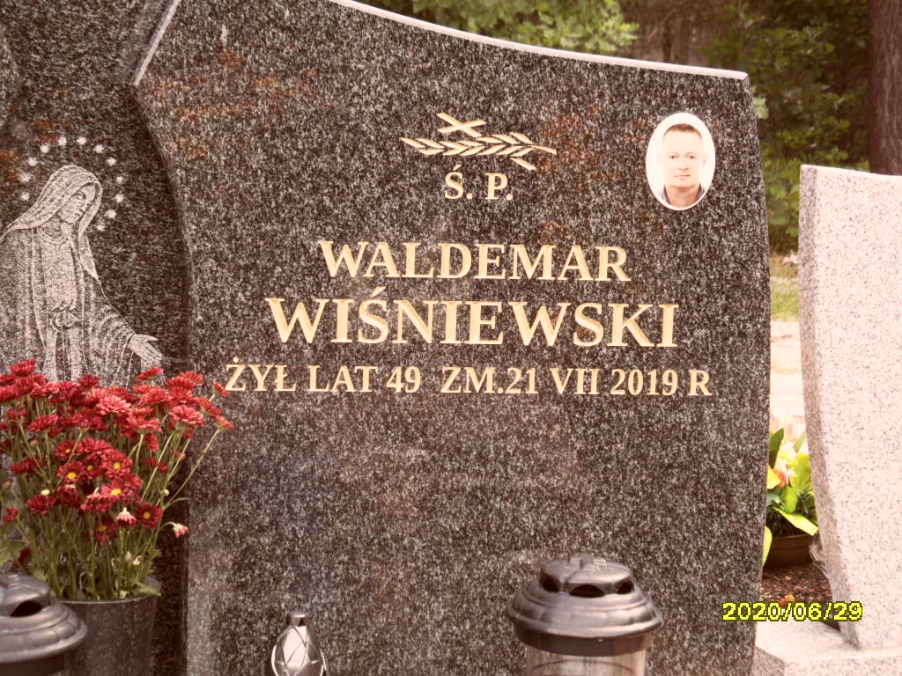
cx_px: 451
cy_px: 338
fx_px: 2606
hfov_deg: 19.6
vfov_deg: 14.8
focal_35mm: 100
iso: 100
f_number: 4.4
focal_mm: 16.3
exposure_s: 1/125
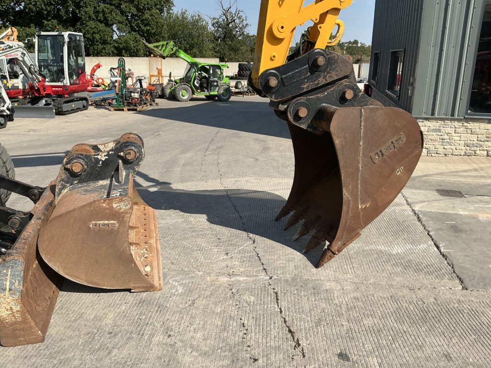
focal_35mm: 28
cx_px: 246
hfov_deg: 63.4
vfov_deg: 49.7
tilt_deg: -15.2
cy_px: 184
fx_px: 397
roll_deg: -0.1
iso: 25
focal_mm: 3
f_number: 1.8
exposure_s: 1/1577
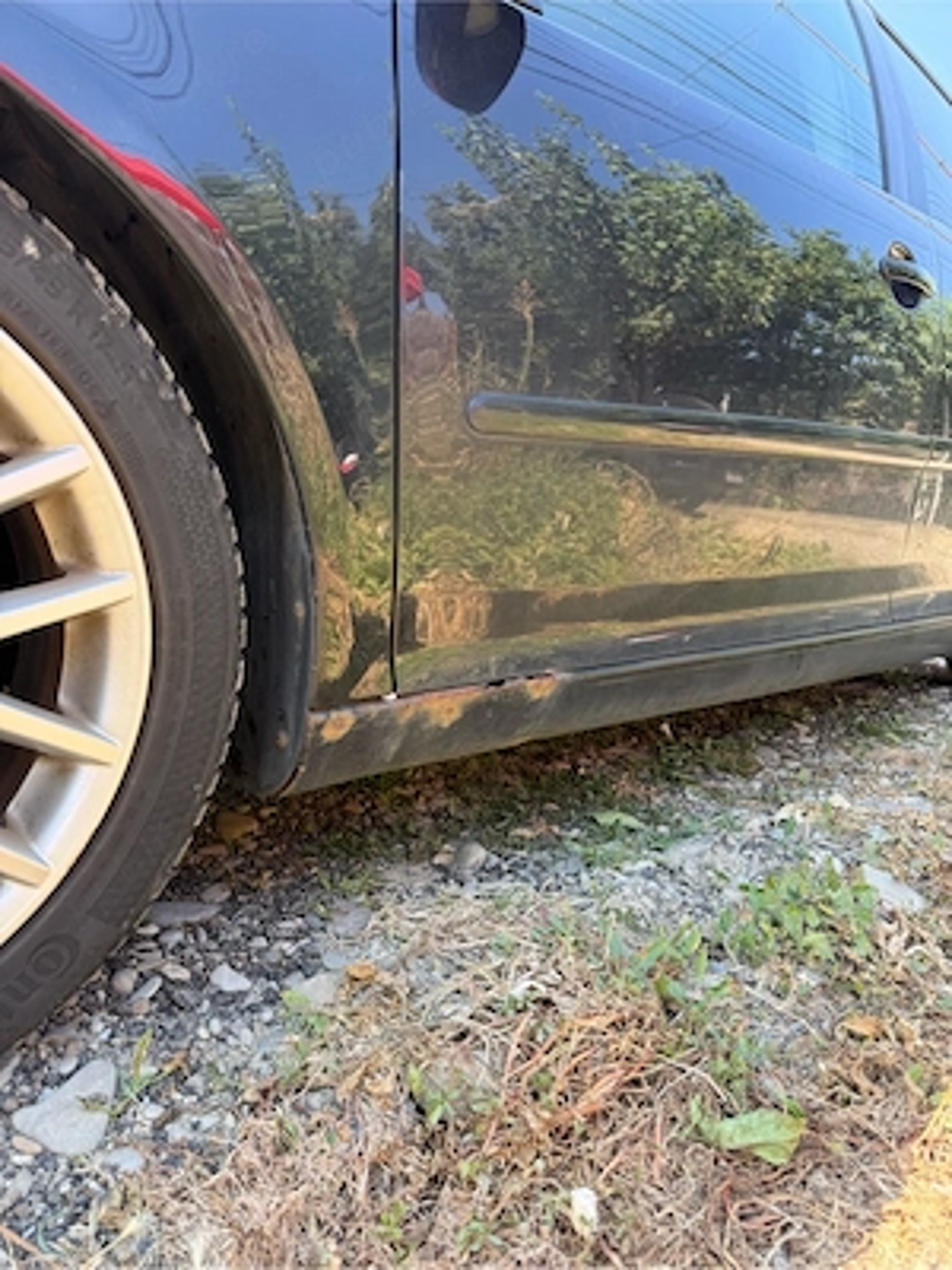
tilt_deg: -8.9
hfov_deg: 56.8
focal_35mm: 24
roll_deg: -7.6
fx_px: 880
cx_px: 476
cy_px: 635
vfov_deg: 71.6
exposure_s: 1/240
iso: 64
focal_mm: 6.76
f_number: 1.78
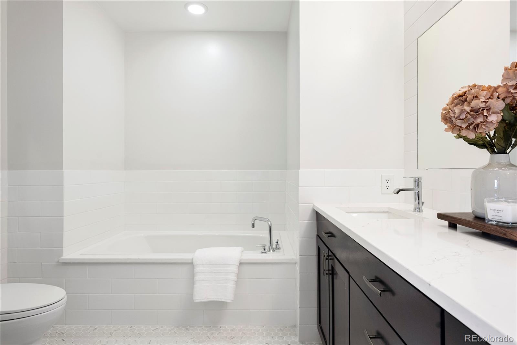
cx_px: 258
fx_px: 287
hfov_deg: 84.0
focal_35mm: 20
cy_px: 172
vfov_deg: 62.0
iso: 800
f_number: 8
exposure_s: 1/8
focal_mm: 20
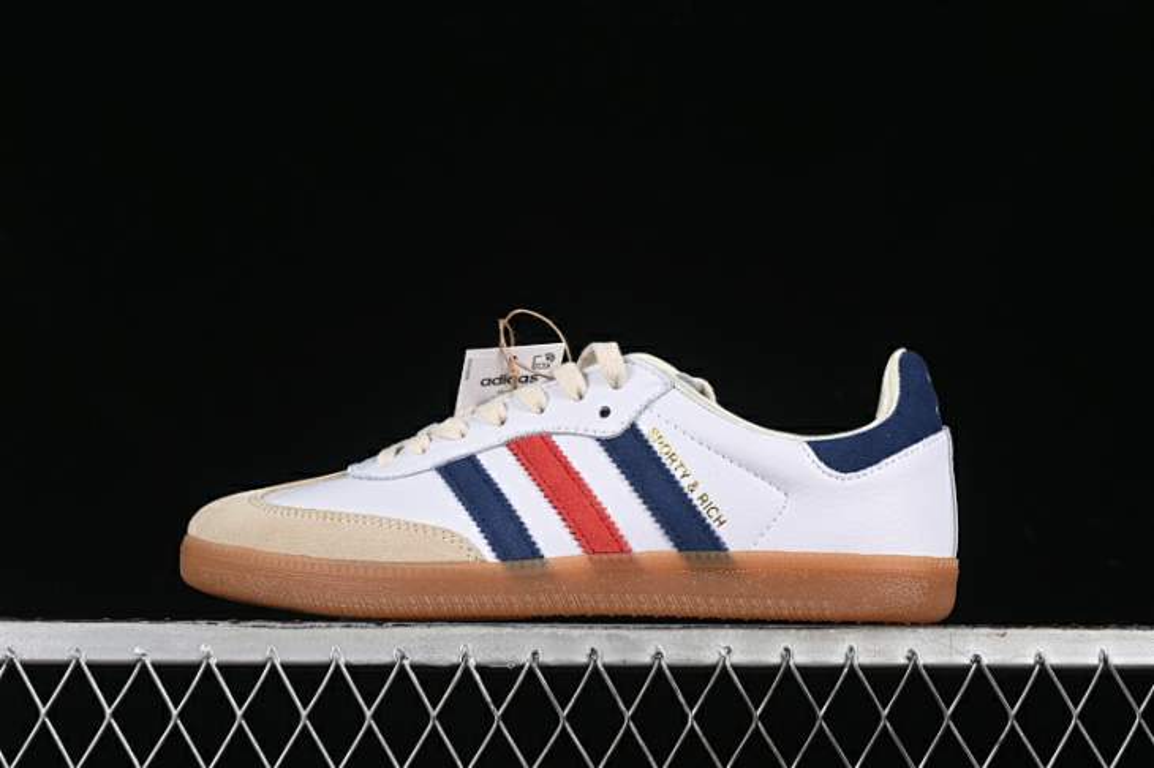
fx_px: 2403
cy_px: 384
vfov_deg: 18.2
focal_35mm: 75
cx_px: 577
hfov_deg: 27.0
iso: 160
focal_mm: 50
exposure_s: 1/80
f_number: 8
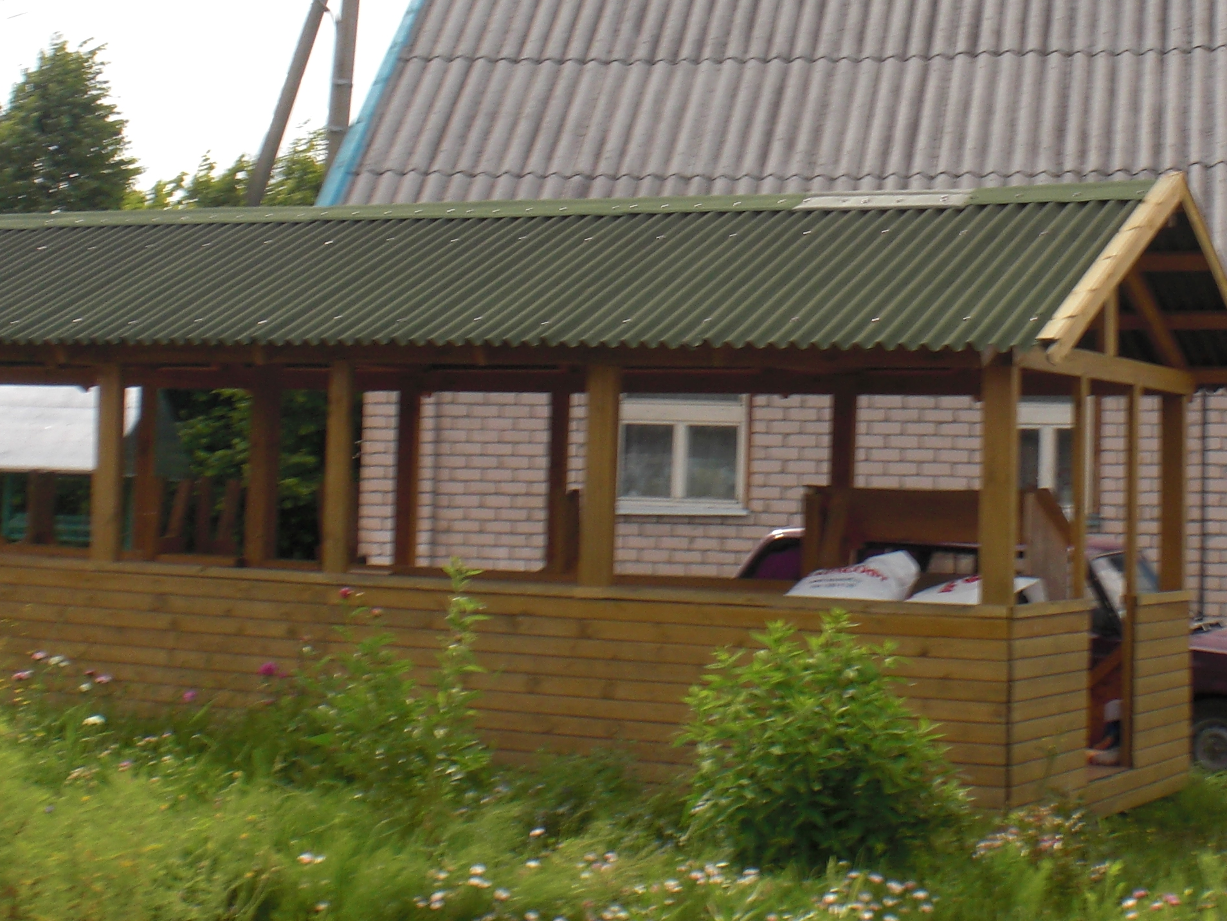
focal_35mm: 65
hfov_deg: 29.4
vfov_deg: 22.5
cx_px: 917
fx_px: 2304
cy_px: 360
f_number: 5.6
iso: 64
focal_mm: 6.3
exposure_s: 1/200
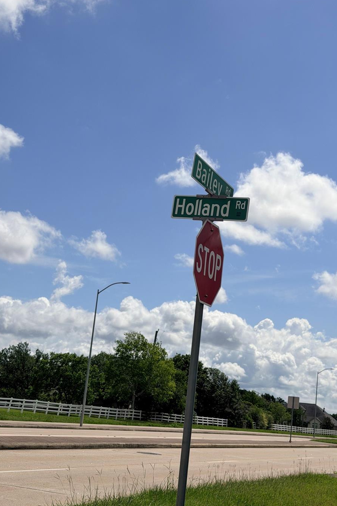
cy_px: 230
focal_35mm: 57
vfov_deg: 35.0
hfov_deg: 23.7
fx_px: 800
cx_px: 212
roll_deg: -5.7
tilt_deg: +13.1
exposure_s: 1/16129
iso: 80
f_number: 1.78
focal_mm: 6.76
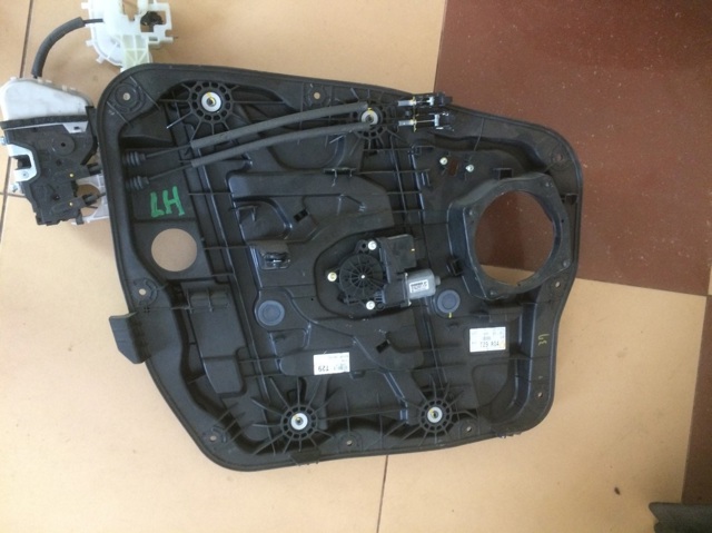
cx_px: 356
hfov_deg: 61.7
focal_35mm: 29
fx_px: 596
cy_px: 266
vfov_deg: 48.2
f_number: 2.2
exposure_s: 1/20
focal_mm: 4.15
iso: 320
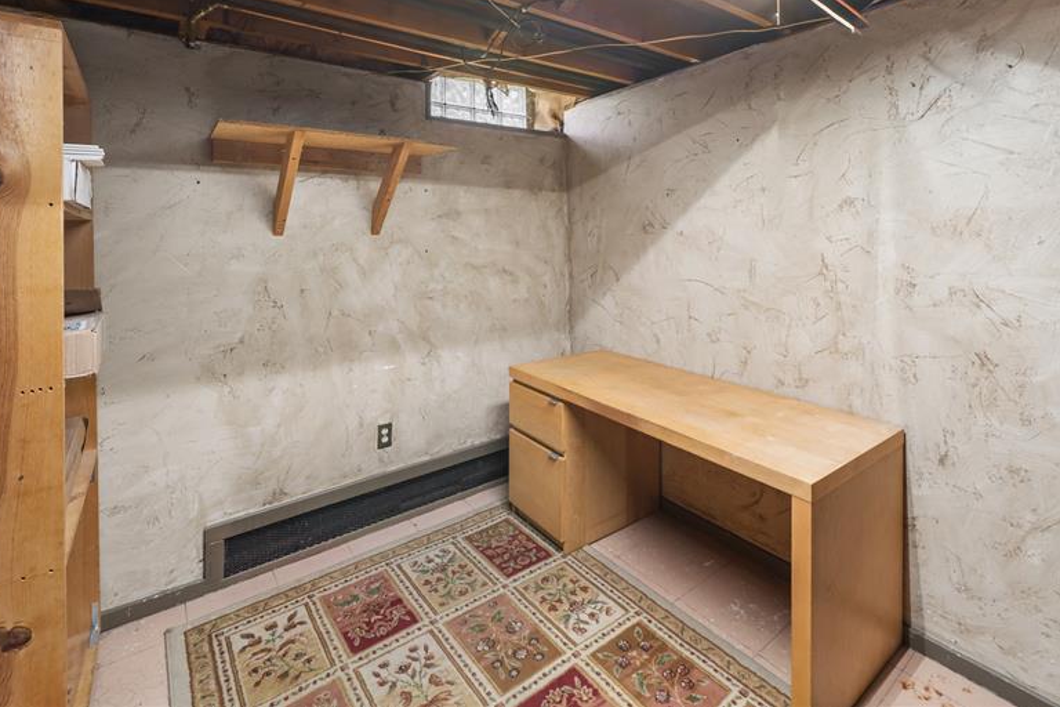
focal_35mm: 16
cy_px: 238
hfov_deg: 96.7
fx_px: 471
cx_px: 509
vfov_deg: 71.6
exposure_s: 1
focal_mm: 12
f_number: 8
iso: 250
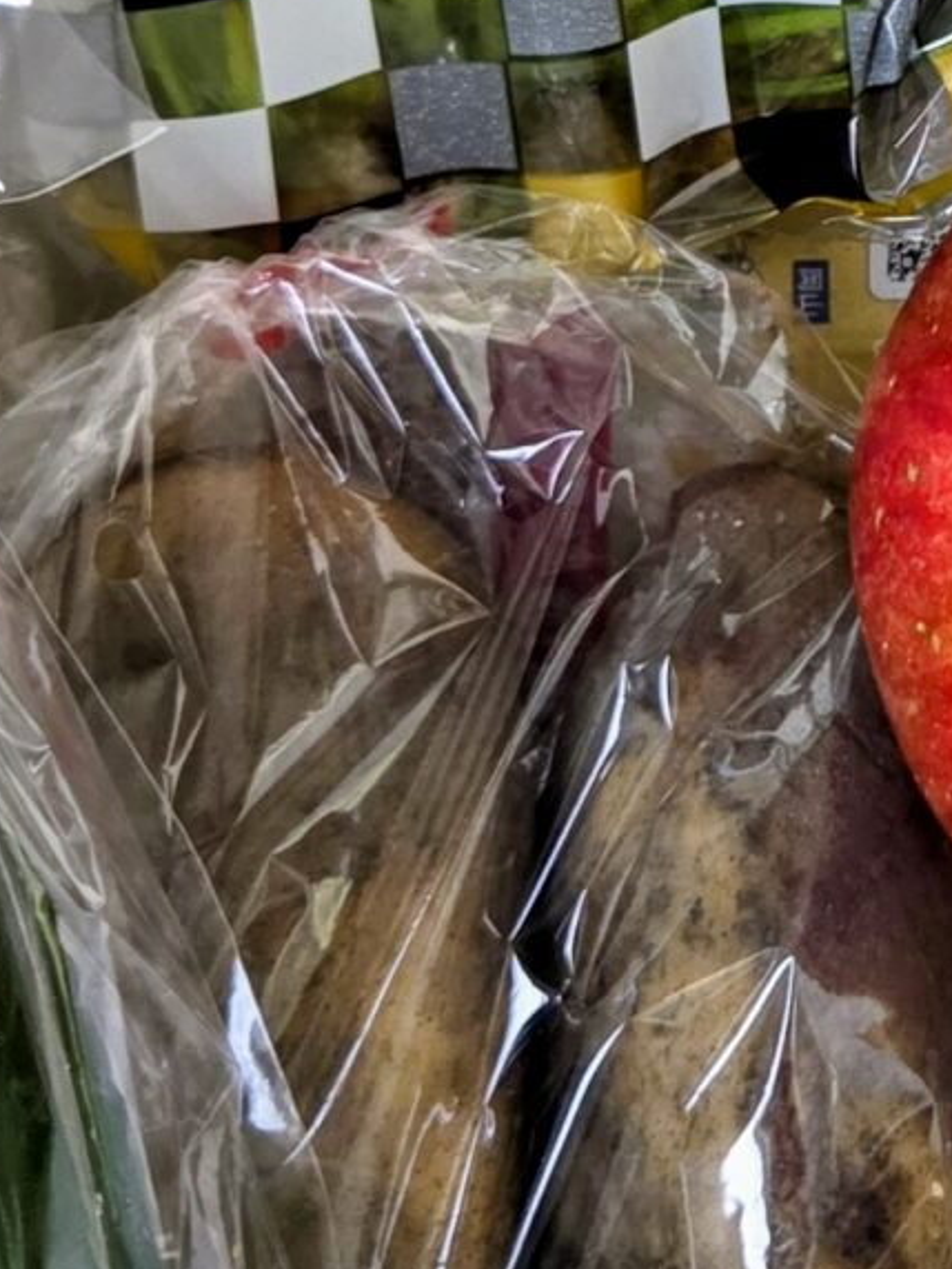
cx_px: 1280
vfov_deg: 18.6
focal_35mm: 103
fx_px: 3777
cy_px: 2
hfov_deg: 13.8
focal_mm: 5.4
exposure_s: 1/100
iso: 125
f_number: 1.8
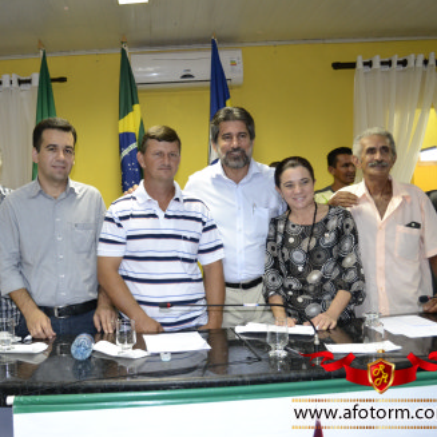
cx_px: 152
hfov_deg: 42.4
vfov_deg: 42.8
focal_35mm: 39
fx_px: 557
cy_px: 218
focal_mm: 20
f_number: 3.8
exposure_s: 1/60
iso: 1800
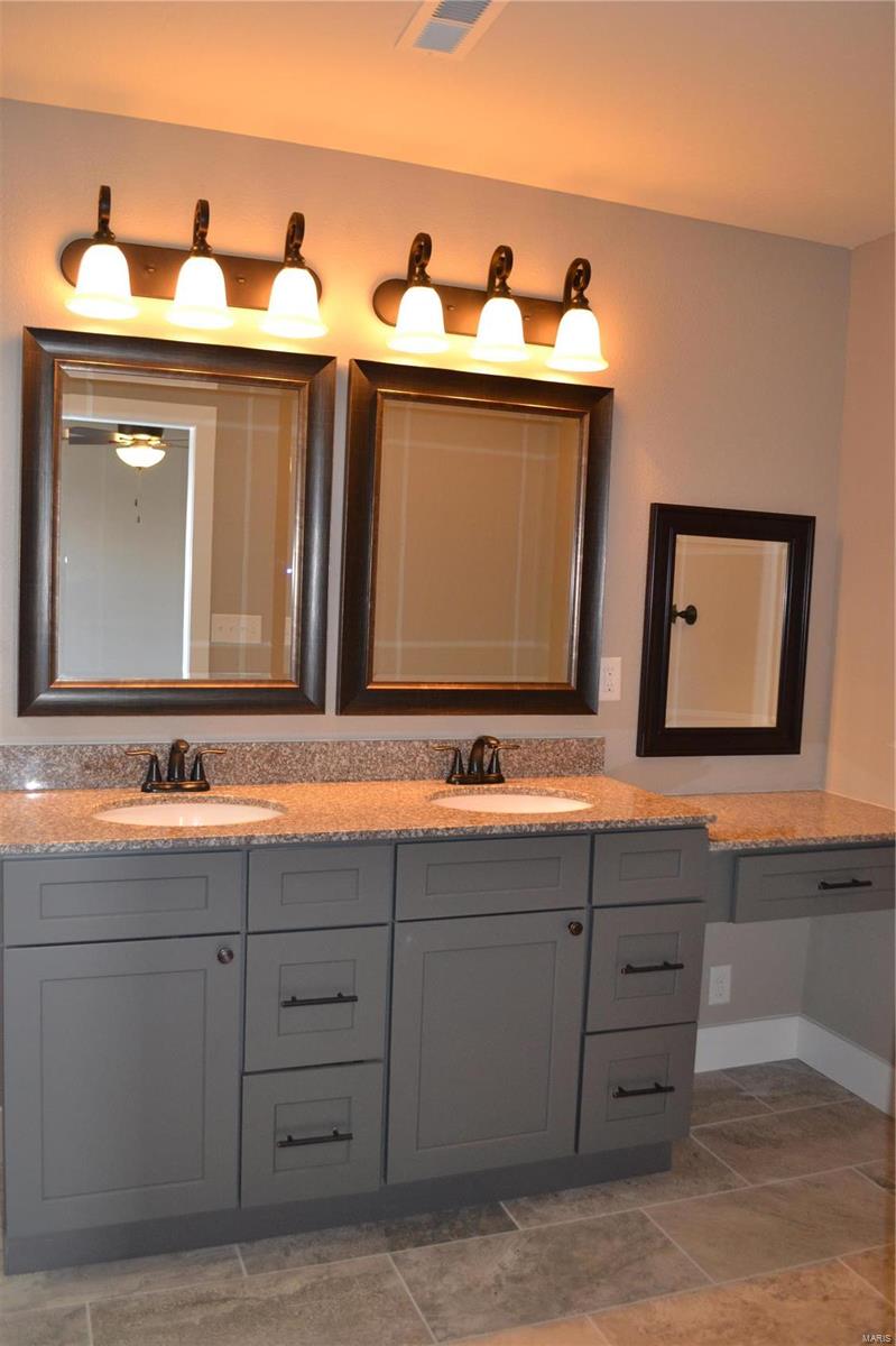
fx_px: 1121
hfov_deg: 43.6
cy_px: 673
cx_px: 448
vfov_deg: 62.0
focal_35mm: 30
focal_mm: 20
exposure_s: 1/60
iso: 640
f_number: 3.8
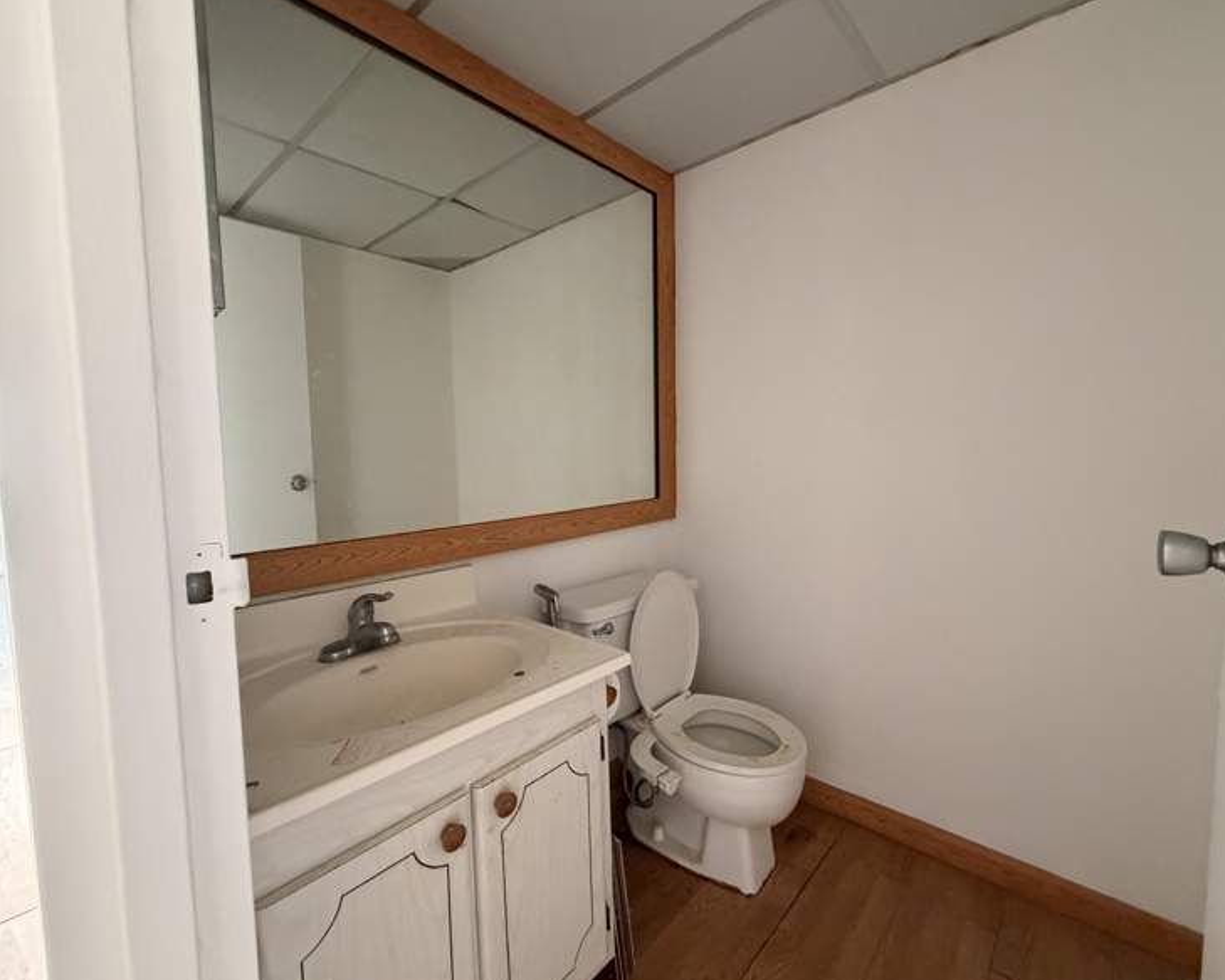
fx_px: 544
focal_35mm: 15
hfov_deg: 96.7
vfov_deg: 84.0
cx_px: 644
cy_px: 487
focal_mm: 2.22
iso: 640
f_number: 2.2
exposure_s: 1/60
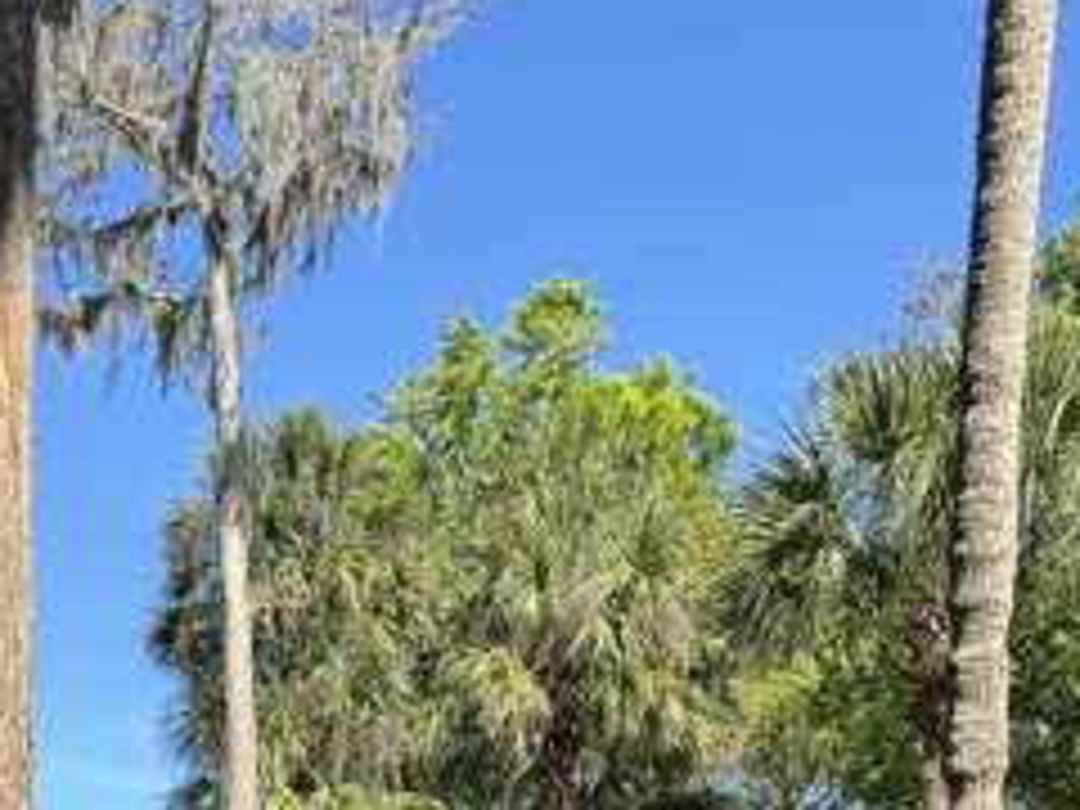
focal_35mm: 64
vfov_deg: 19.4
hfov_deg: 29.0
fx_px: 1997
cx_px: 94
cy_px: 1287
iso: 80
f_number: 1.78
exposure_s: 1/1869
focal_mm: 6.86
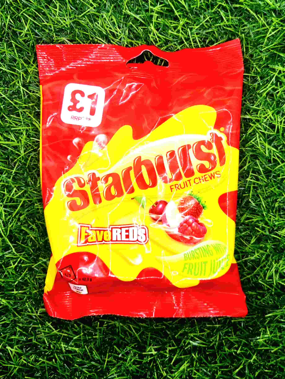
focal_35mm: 23
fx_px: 252
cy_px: 190
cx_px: 142
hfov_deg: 58.9
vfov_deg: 73.9
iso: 64
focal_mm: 5.4
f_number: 1.8
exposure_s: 1/182
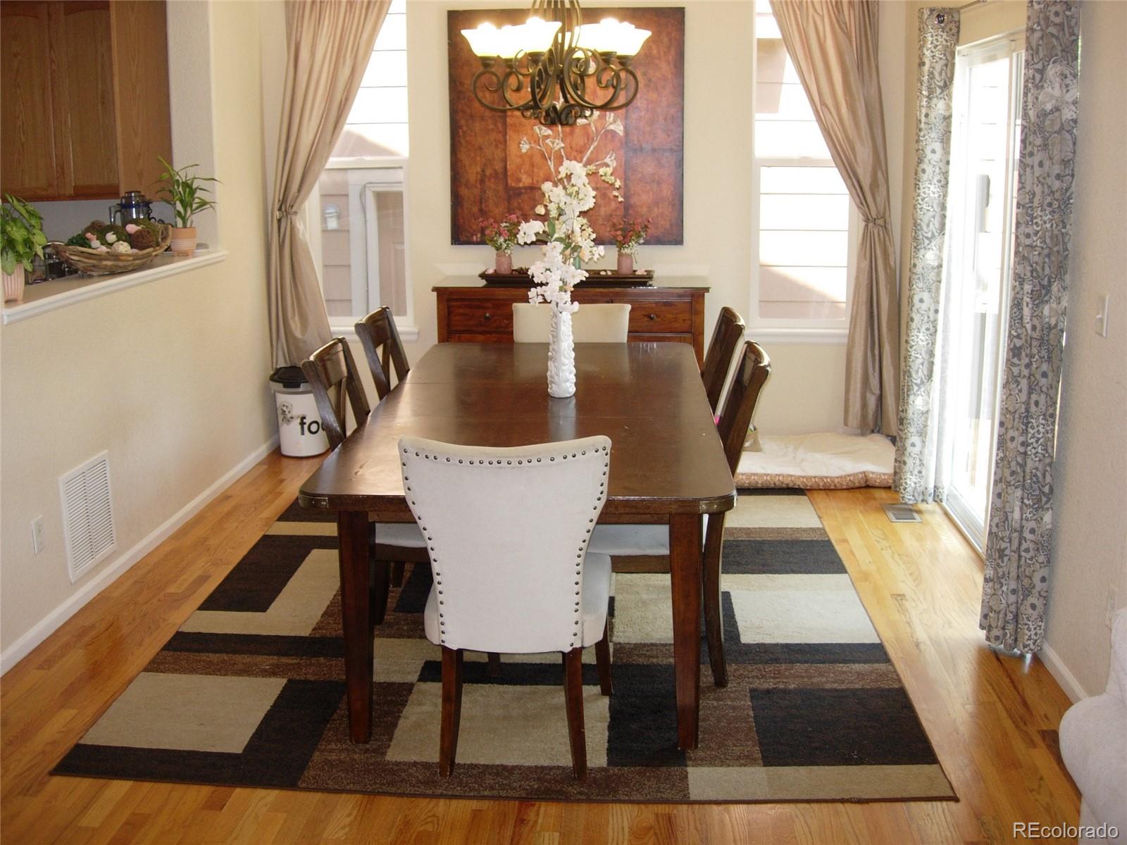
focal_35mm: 38
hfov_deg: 49.0
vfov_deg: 37.7
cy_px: 422
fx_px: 1237
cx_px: 564
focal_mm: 7.8
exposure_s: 1/53.8
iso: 79
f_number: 2.8
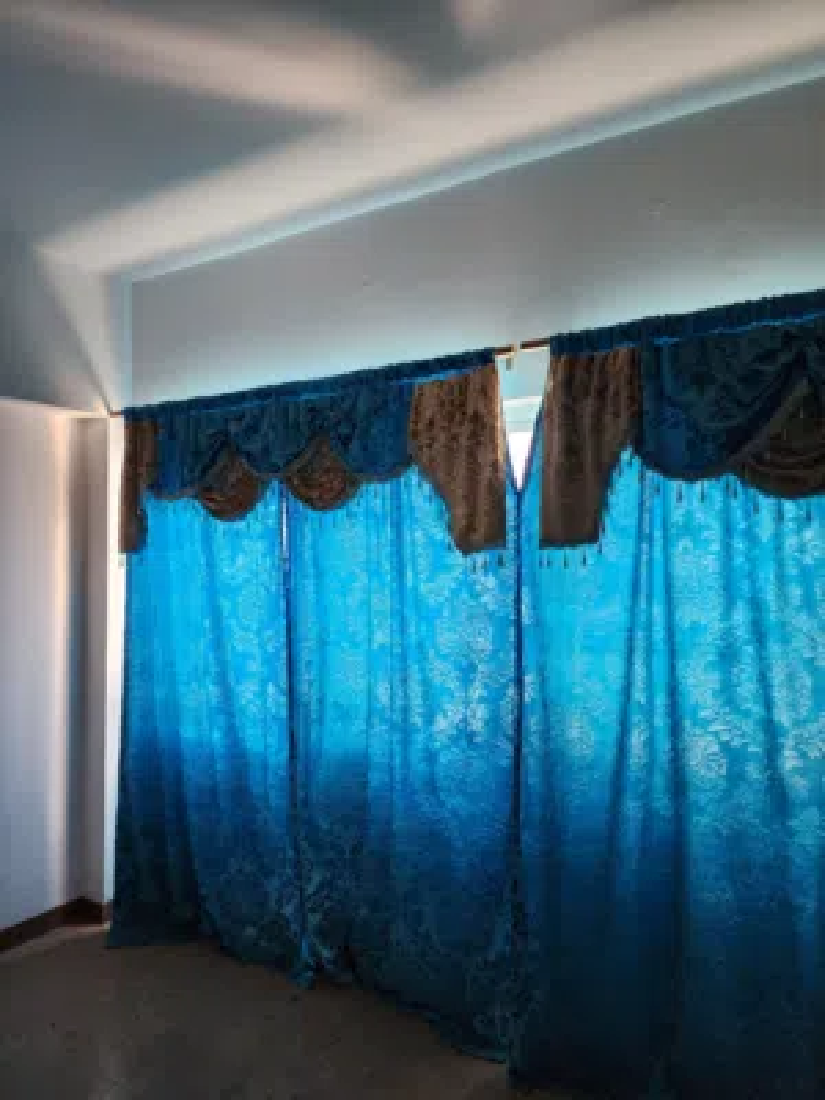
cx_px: 412
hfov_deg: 58.9
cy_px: 550
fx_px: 731
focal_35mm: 23
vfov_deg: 73.9
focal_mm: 6.4
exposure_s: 1/100
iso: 640
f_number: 1.8
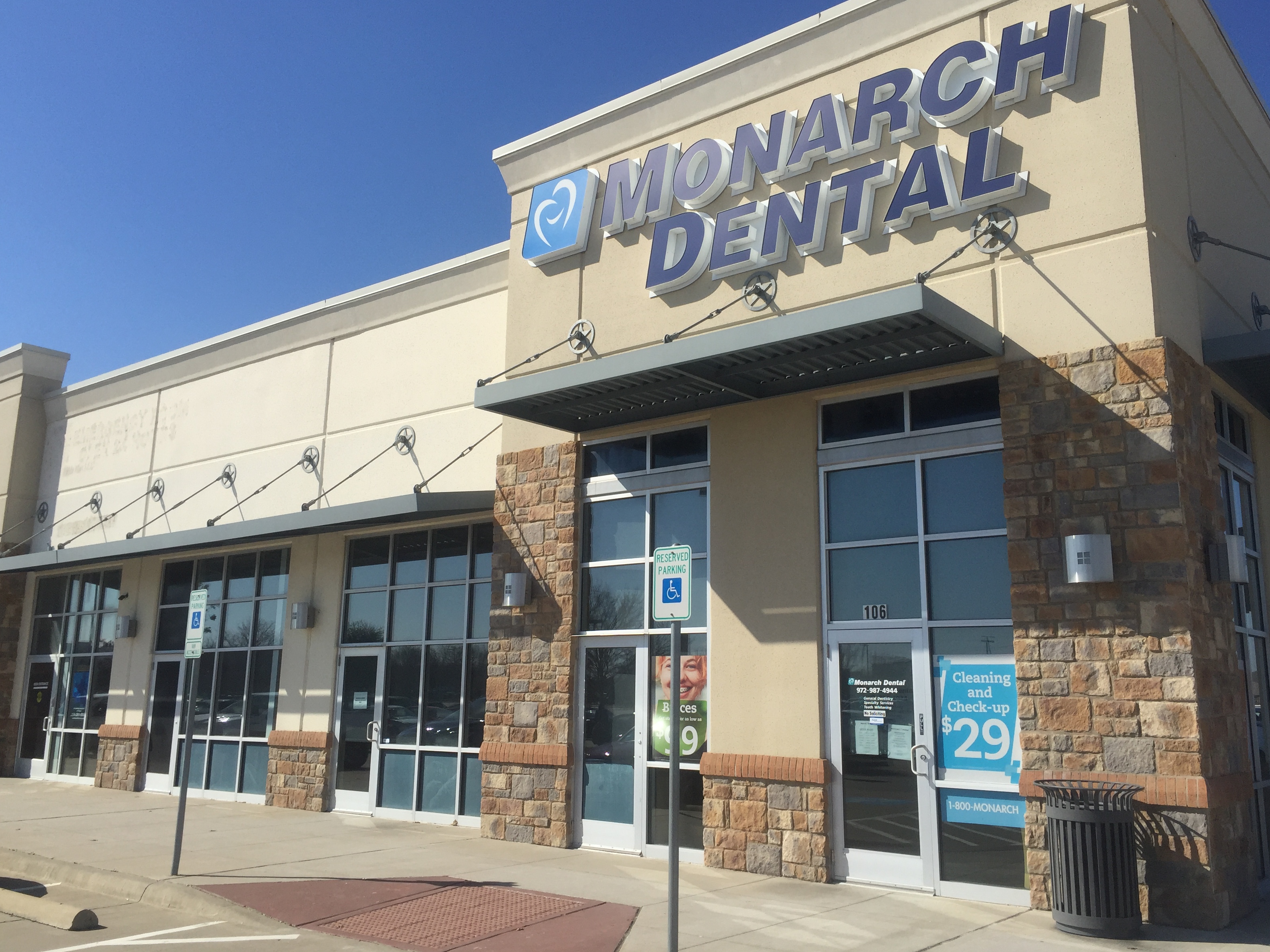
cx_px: 640
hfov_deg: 60.0
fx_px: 1101
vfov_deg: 46.8
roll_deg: -0.5
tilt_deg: +11.7
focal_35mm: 30
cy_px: 464
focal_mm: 4.15
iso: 32
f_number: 2.2
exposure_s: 1/3597
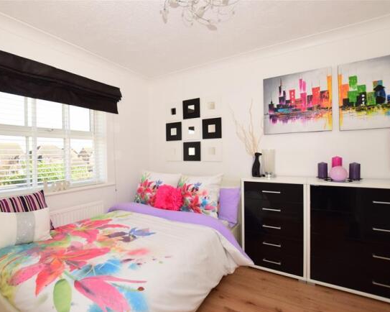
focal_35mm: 17
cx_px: 171
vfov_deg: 76.9
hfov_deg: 89.2
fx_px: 196
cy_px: 156
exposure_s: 1/200
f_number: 7.1
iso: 400
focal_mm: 10
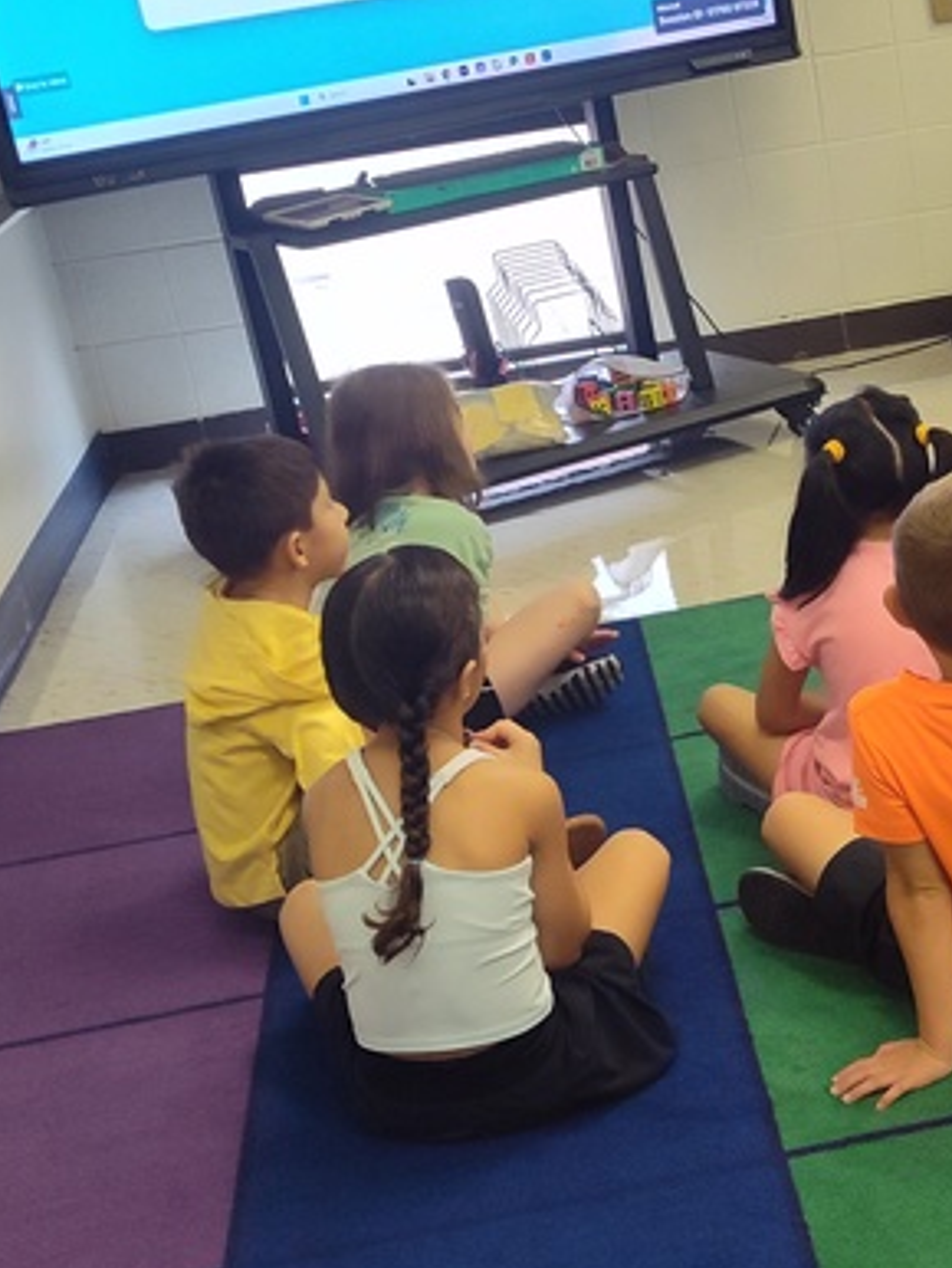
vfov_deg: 31.6
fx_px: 2234
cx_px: 867
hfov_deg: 23.4
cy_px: 765
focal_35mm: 61
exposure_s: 1/120
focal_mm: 5.56
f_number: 1.8
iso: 775
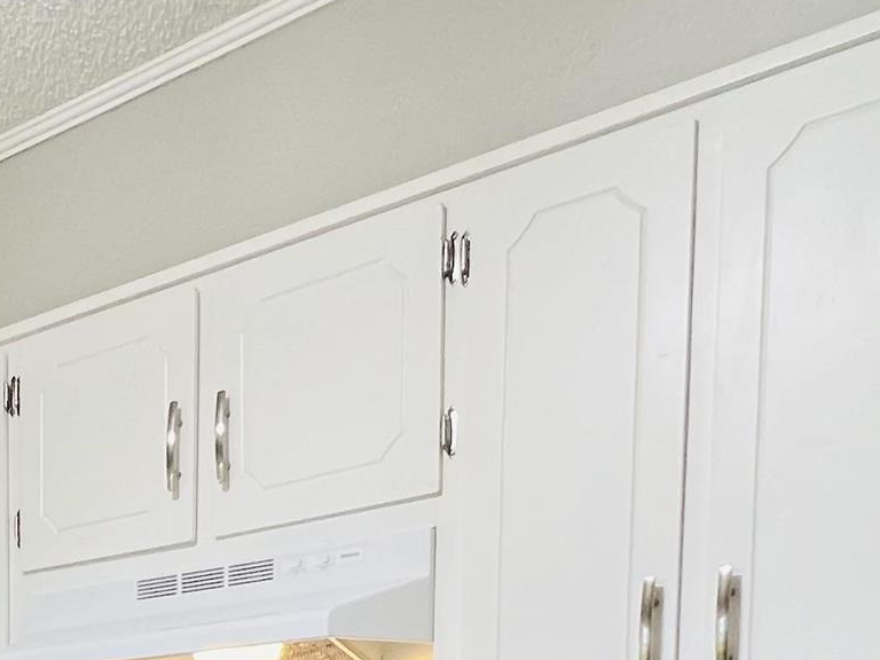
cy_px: 975
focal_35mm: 52
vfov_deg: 23.0
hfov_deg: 33.7
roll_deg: +0.2
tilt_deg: -5.5
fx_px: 1322
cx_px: 7
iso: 250
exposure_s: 1/60
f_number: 1.8
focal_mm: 1.57
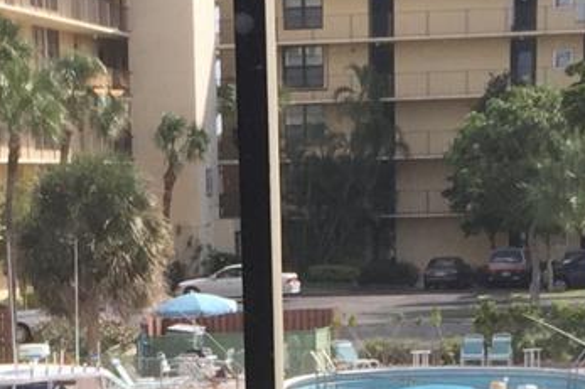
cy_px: 744
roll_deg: +0.8
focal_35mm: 139
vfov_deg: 9.3
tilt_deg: -13.9
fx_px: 2258
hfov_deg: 14.8
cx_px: 228
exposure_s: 1/775
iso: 32
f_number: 2.2
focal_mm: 4.15
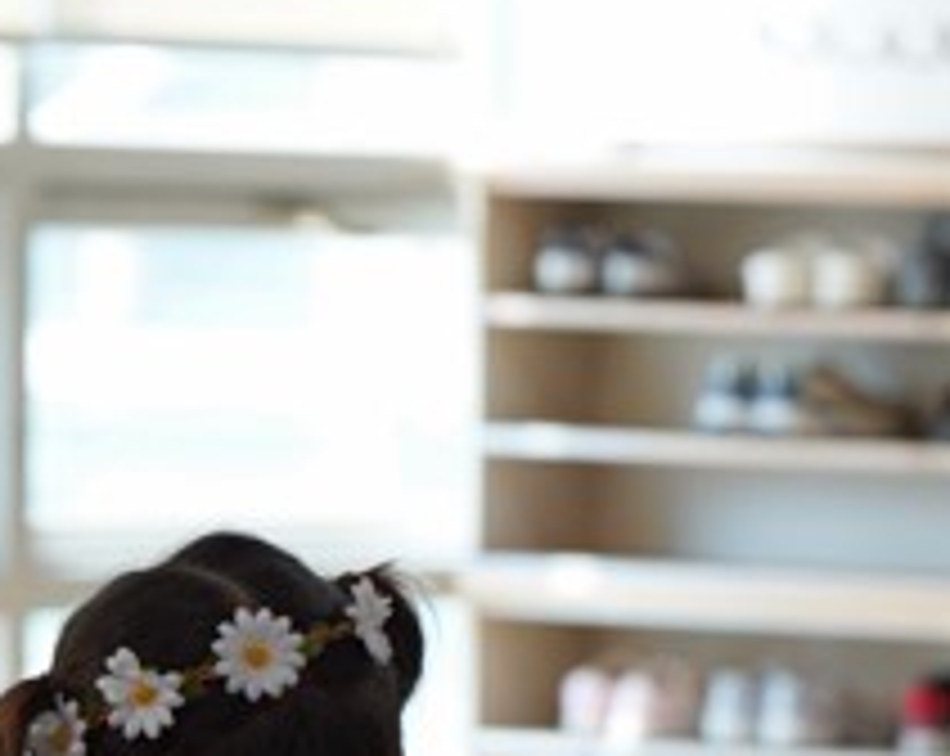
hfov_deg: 5.6
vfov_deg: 4.5
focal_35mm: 341
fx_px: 9570
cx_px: 1418
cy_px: 922
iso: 500
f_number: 4
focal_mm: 85
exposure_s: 1/160
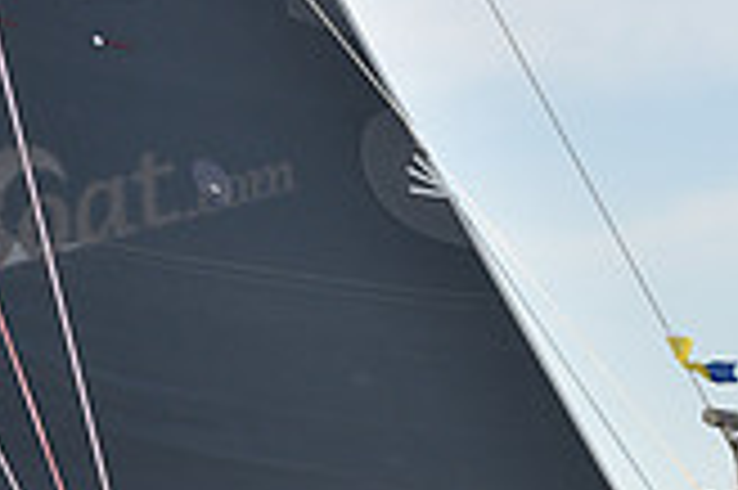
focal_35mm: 248
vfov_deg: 5.5
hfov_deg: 8.3
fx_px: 5079
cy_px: 825
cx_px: 531
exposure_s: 1/800
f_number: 3.5
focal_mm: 70
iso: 250
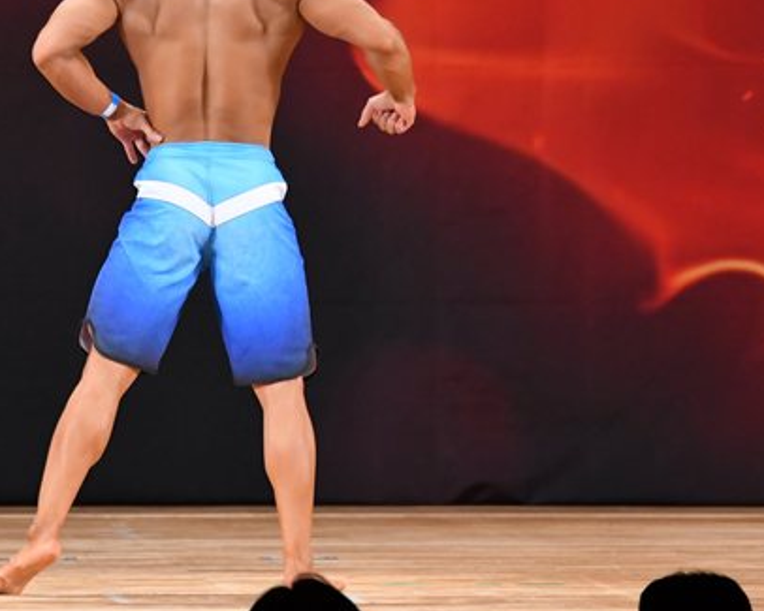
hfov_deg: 4.5
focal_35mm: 430
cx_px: 240
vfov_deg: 3.6
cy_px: 214
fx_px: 9725
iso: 3200
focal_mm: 160
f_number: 5.6
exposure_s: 1/400
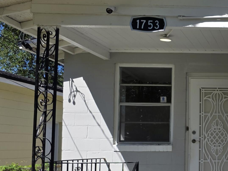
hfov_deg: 26.7
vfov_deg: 22.7
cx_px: 277
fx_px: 422
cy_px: 127
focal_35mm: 64
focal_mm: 6.3
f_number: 1.7
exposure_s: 1/4766
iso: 80
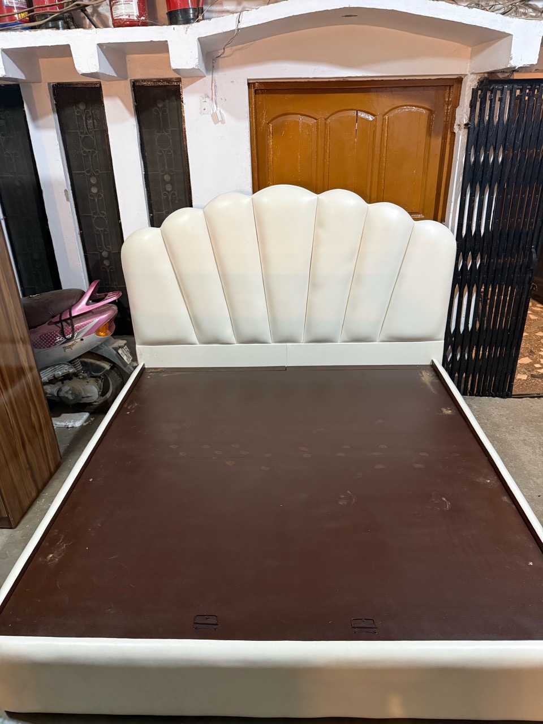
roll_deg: +1.3
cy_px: 362
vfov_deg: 71.6
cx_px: 272
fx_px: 502
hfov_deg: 56.8
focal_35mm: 24
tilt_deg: -24.6
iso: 500
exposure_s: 1/50
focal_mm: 6.76
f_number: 1.78
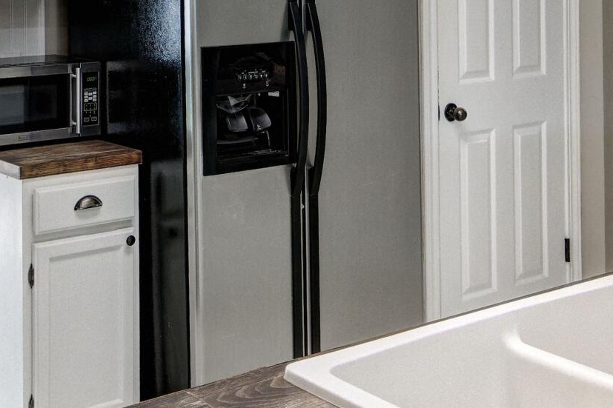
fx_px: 987
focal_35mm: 58
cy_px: -27
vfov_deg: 22.2
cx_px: 201
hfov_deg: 34.2
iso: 400
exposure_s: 1/125
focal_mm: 11
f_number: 9
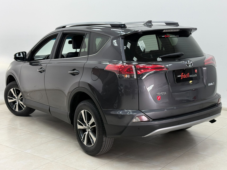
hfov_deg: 39.7
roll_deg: +2.1
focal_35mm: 48
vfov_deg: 30.3
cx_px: 114
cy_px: 85
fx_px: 315
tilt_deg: -8.8
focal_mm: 6.76
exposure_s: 1/120
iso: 160
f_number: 1.78
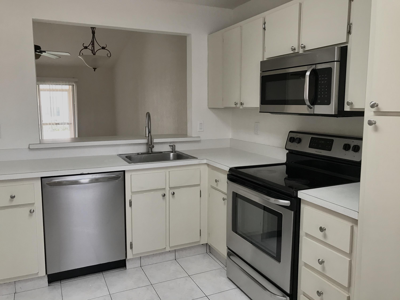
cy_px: 150
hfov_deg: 63.4
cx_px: 200
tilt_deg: -8.7
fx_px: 324
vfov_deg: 49.7
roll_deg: +0.6
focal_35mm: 28
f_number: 1.8
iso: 25
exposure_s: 1/40
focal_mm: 3.99
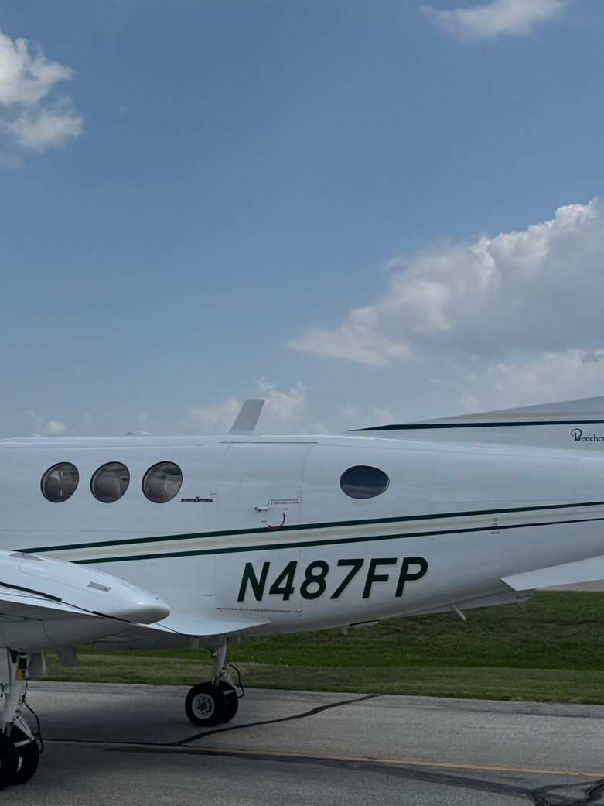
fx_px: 1372
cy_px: 323
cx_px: 210
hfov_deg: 24.7
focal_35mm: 59
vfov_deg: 32.6
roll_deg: +0.6
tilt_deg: +8.8
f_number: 1.78
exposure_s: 1/10417
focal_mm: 6.76
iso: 80
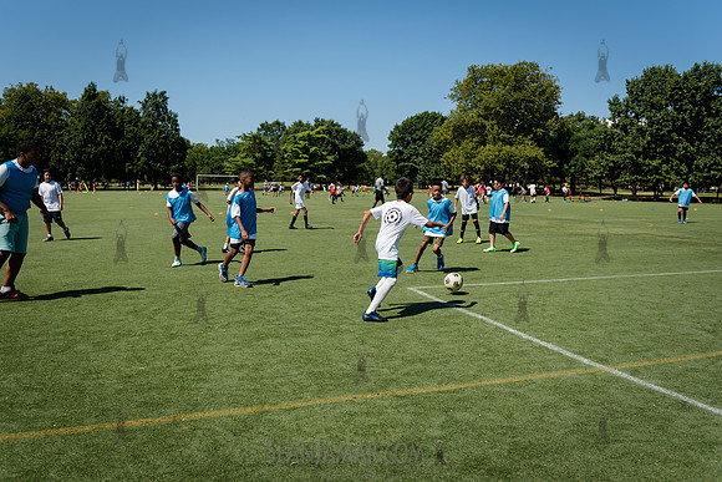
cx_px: 361
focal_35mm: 31
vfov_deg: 42.3
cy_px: 241
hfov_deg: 60.3
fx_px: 622
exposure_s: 1/2000
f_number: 4
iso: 200
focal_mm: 31
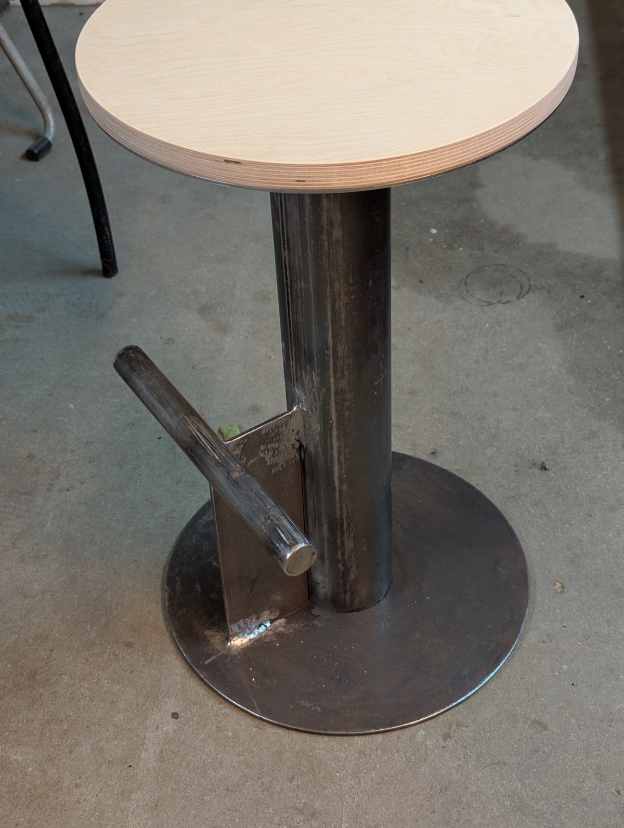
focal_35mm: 49
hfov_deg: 29.8
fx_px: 1174
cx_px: 312
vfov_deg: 38.9
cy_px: 414
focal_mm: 6.9
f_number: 1.68
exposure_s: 1/25
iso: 315
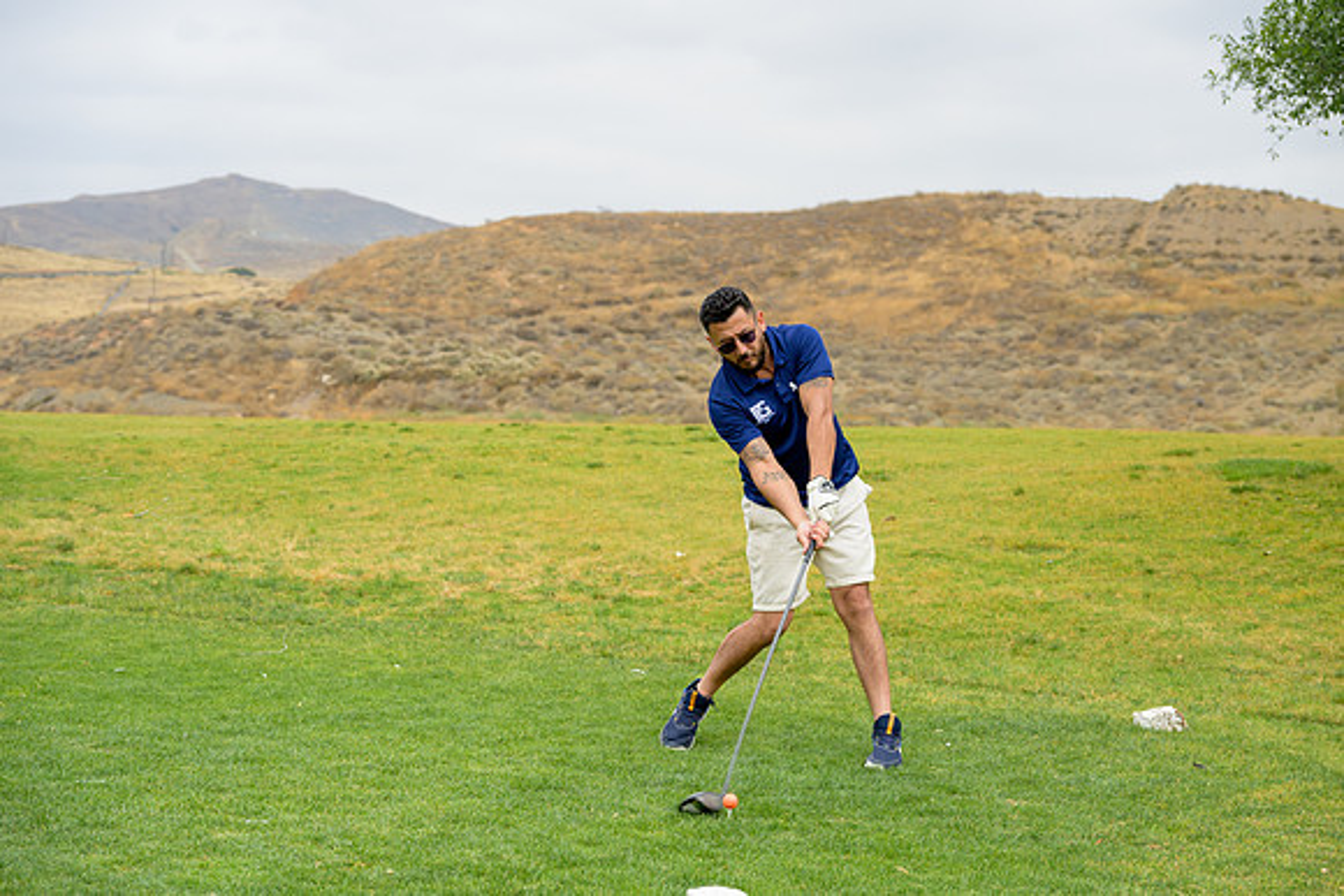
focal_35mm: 60
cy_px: 448
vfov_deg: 22.6
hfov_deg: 33.4
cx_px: 672
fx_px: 2240
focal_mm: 60
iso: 800
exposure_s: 1/4000
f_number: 4
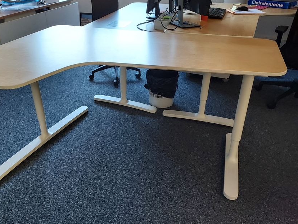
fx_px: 250
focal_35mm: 29
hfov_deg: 61.3
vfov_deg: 48.2
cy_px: 102
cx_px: 124
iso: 200
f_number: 1.8
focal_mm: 4.6
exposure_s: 1/50
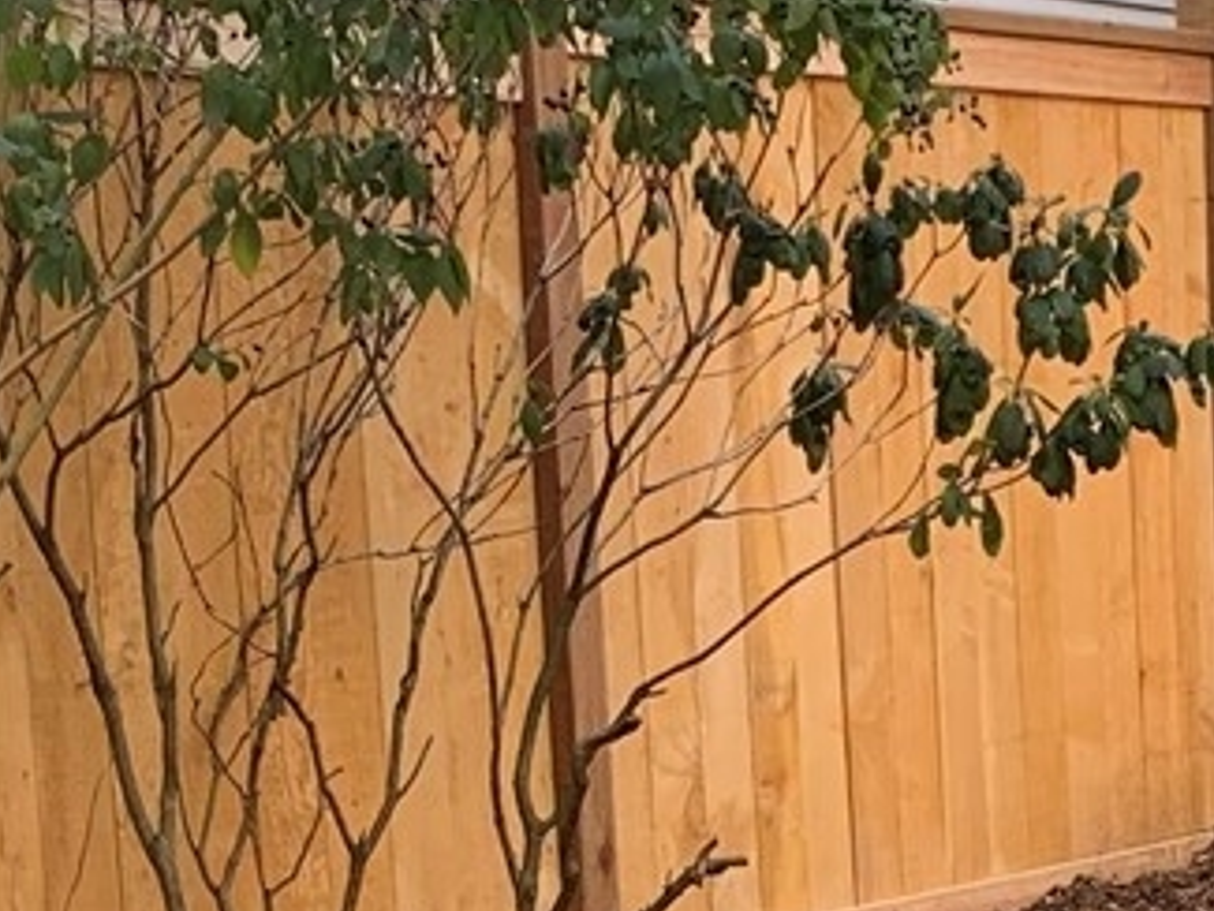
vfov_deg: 11.4
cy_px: 1079
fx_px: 4491
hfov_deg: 15.3
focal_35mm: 128
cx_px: 859
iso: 50
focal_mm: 4.25
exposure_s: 1/121
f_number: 1.8
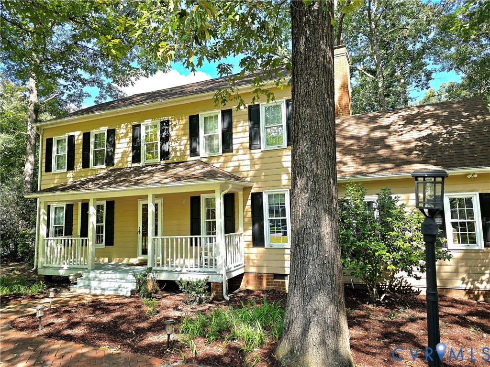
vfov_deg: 58.9
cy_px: 184
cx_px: 245
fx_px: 326
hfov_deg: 73.9
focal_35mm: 23
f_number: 1.7
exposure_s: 1/204
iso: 12
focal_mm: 6.3
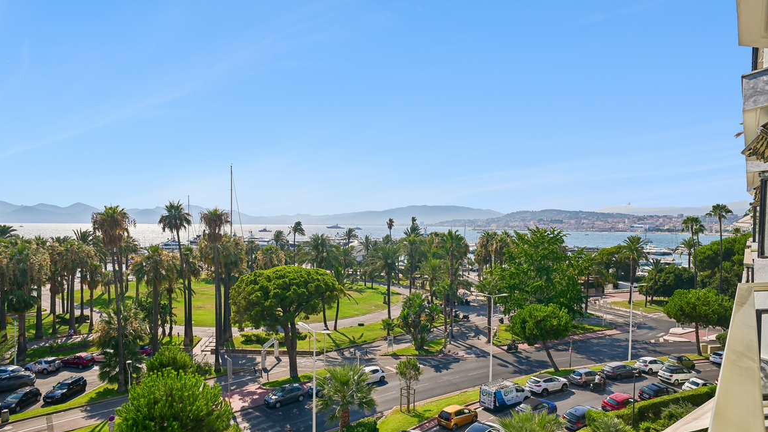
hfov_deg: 83.8
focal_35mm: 21
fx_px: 428
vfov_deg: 53.5
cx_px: 384
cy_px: 235
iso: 100
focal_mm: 20
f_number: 11
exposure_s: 1/320
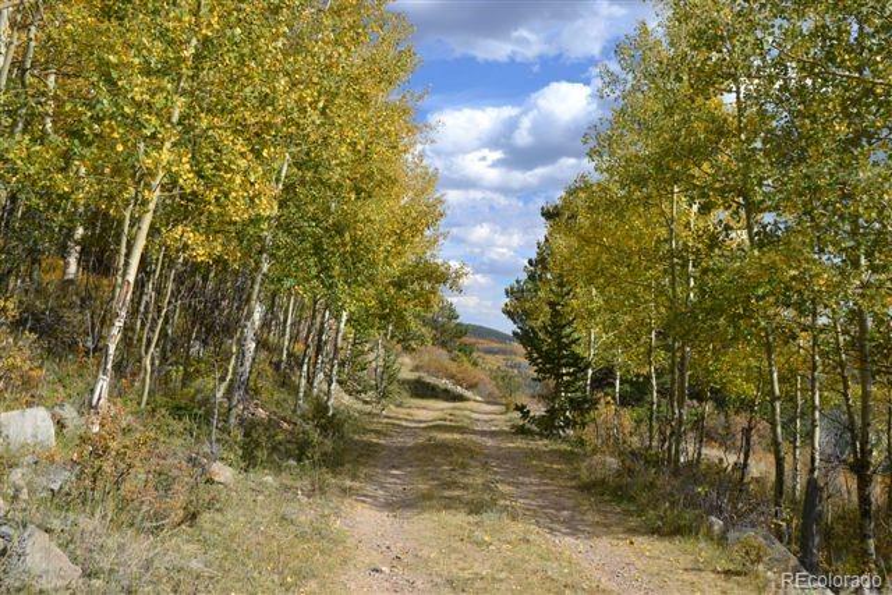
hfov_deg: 51.3
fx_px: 929
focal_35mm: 38
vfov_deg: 35.5
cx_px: 446
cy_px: 298
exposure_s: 1/250
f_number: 8
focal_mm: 25
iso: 100
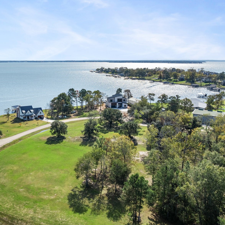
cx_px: 64
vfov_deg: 44.9
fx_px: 272
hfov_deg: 43.9
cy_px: 112
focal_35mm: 37
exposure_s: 1/6400
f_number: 2.8
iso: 170
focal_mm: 12.29
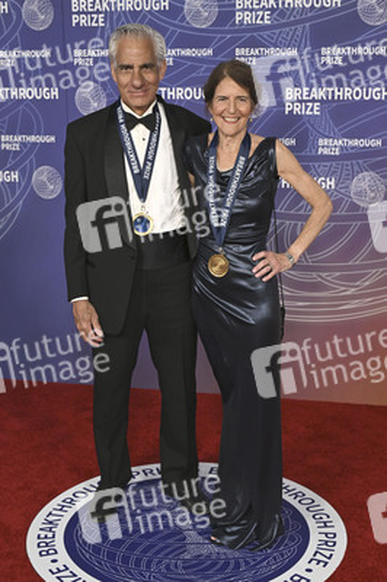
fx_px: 808
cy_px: 291
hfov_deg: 26.9
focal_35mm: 50
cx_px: 194
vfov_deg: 39.6
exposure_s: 1/320
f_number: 4.5
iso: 2000
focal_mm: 50
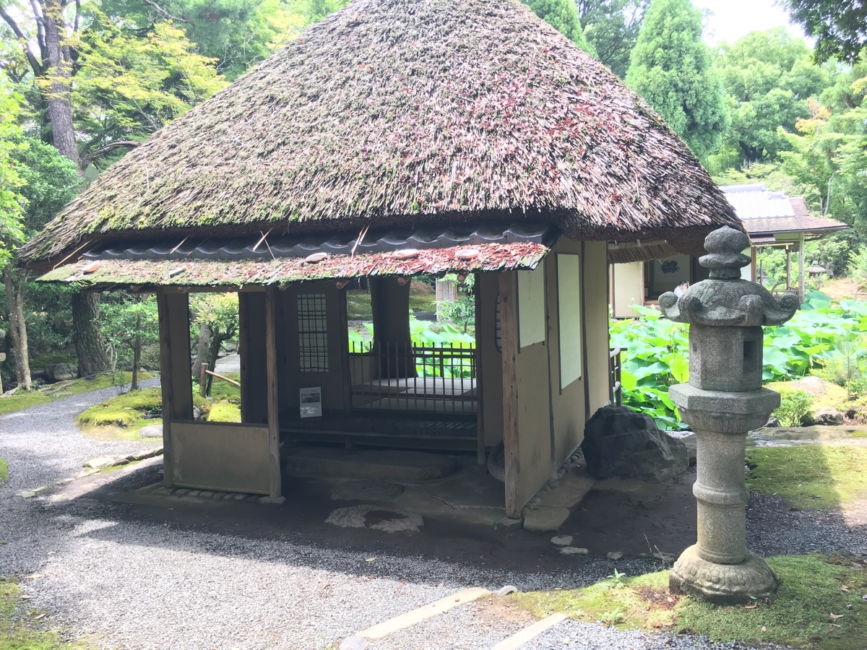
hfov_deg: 61.7
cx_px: 434
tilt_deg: -3.2
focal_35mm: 29
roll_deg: +2.6
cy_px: 325
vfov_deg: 48.2
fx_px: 726
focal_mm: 4.15
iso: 40
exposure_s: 1/120
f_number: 2.2
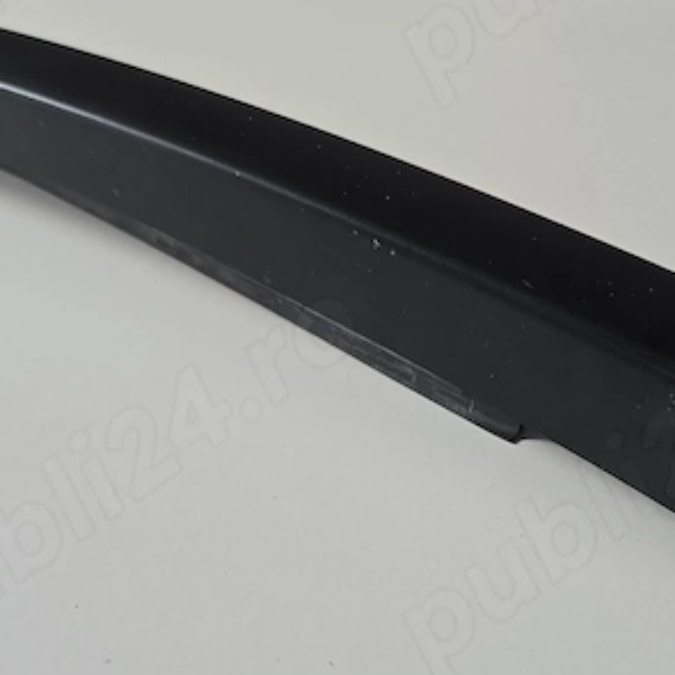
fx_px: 1522
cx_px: 378
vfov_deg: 24.7
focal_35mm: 69
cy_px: 519
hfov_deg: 25.0
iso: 160
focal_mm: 6.3
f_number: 1.7
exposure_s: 1/180
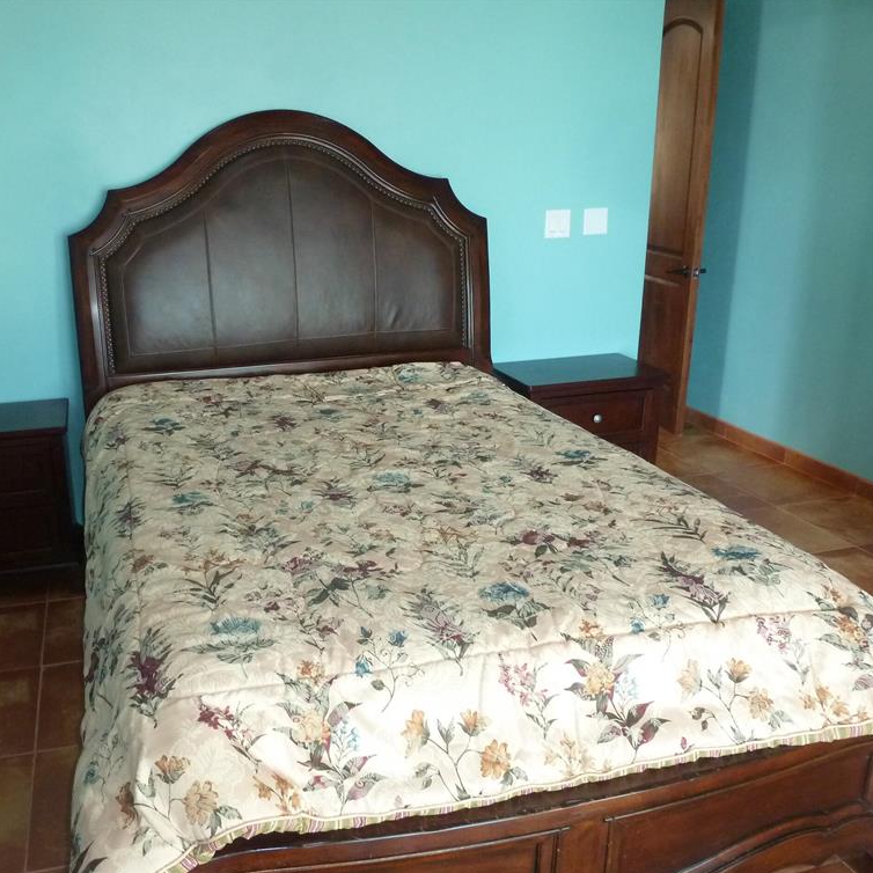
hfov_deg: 53.0
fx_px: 856
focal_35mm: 30
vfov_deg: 54.0
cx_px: 293
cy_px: 441
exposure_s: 1/30
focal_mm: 4.1
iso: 320
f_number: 3.3
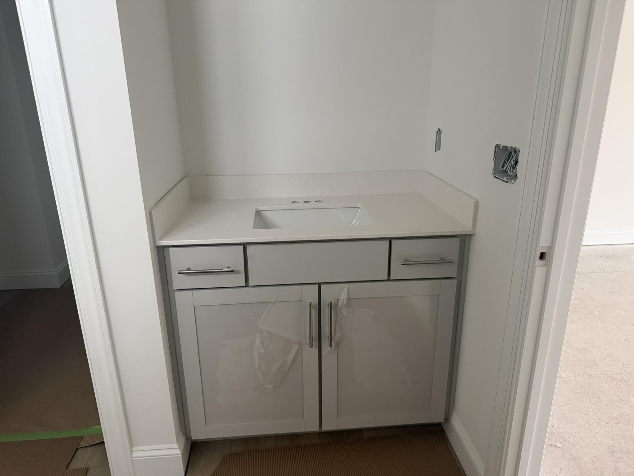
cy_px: 238
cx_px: 317
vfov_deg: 56.8
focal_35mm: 24
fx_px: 440
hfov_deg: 71.6
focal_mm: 6.76
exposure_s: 1/60
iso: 400
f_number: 1.78
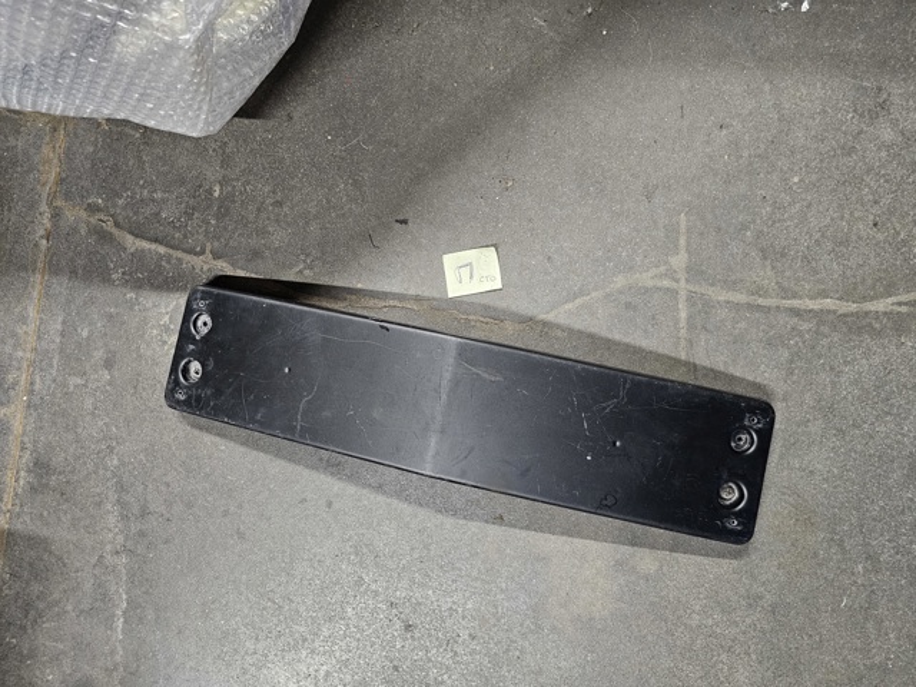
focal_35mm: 23
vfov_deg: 58.9
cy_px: 344
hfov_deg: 73.9
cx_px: 458
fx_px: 609
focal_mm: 6.3
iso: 500
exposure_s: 1/33.3
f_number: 1.7
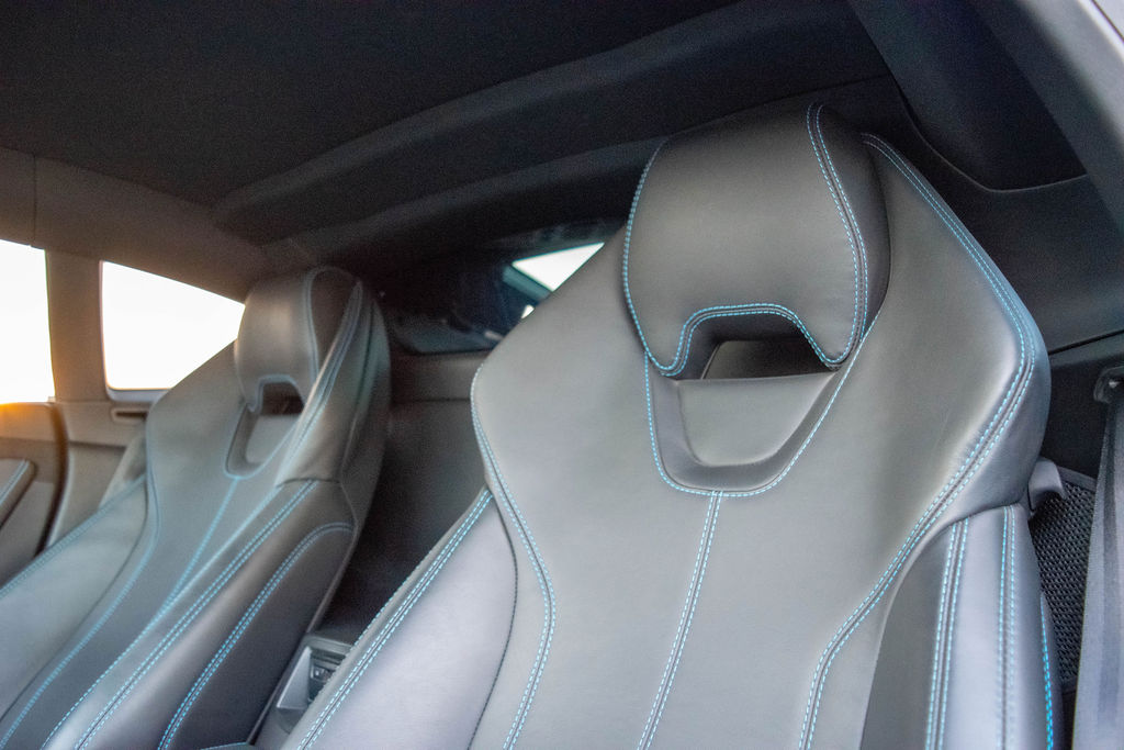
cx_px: 562
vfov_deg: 47.9
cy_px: 375
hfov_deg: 67.4
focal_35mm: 27
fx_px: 843
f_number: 3.5
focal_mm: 18
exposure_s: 1/60
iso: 4500
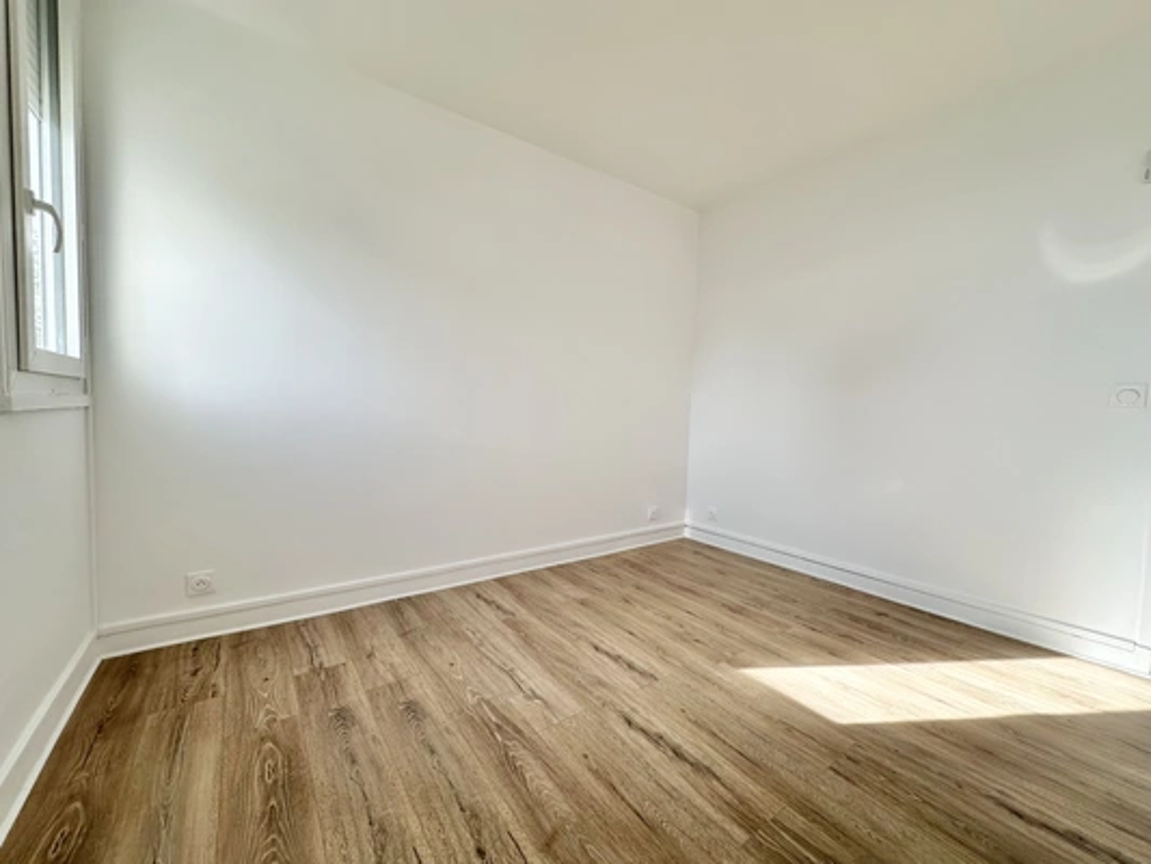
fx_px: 466
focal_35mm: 14
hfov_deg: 102.1
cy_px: 432
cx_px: 576
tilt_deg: -2.8
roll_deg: -1.4
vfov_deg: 85.7
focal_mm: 2.22
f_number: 2.2
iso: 40
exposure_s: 1/190
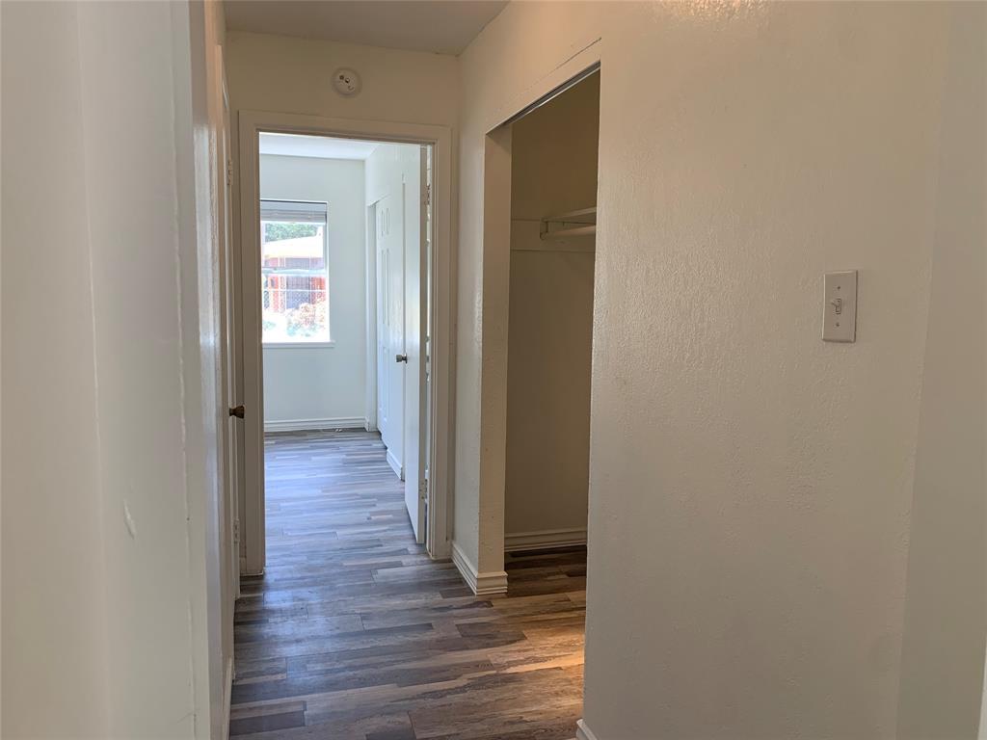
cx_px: 494
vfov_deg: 53.1
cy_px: 370
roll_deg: -0.7
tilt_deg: -5.2
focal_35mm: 26
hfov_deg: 67.3
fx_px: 741
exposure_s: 1/120
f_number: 1.8
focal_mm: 4.25
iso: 50
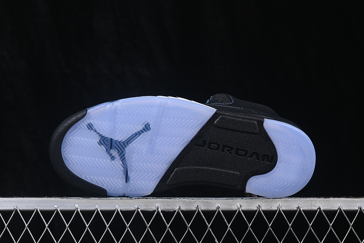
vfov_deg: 18.2
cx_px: 182
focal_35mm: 75
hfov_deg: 27.0
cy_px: 122
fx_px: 758
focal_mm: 50
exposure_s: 1/60
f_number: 8
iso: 160
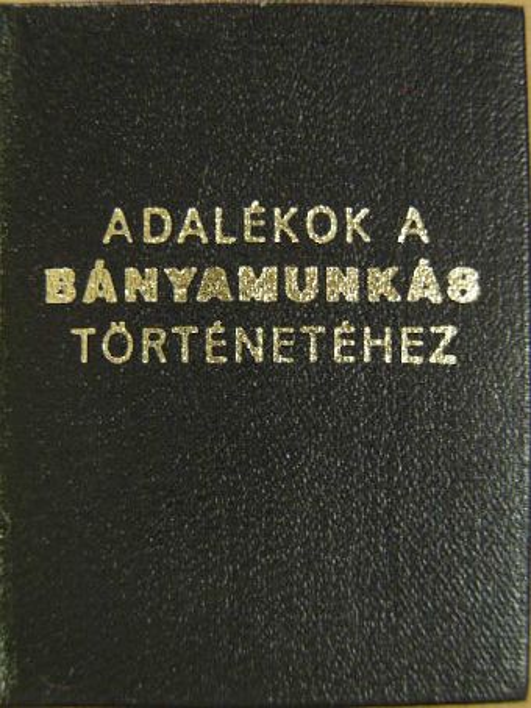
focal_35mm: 79
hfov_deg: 18.7
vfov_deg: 24.7
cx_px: 266
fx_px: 1615
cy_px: 354
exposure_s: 1/11
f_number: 3.5
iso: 200
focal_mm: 13.2
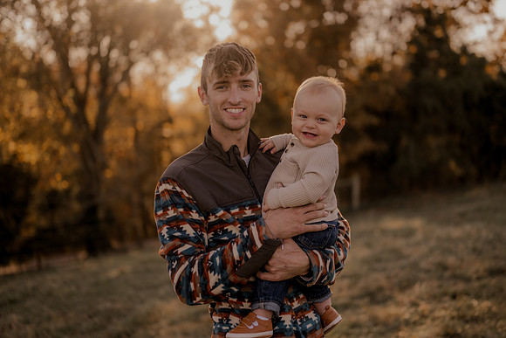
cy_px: 169
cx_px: 253
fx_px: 703
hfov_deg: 39.6
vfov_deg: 27.0
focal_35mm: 50
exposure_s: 1/1600
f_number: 1.8
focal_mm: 50
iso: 250
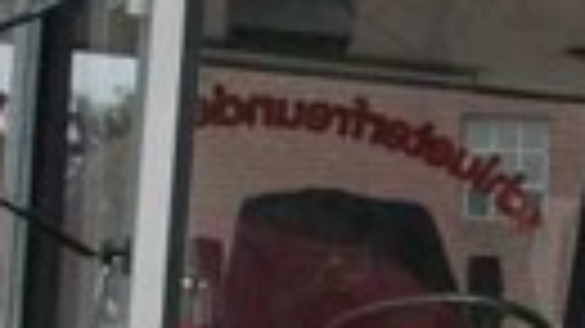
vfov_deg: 4.0
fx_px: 4640
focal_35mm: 299
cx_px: 909
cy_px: 836
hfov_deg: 7.1
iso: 400
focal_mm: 31
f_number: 7.1
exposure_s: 1/200
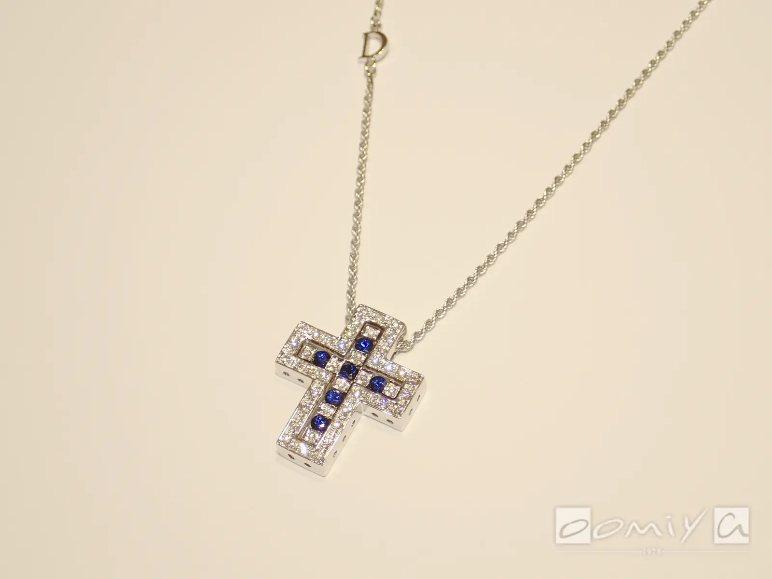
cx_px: 386
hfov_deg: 29.8
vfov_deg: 22.6
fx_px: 1450
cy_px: 290
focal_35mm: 65
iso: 100
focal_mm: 11.78
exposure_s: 1/160
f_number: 3.8
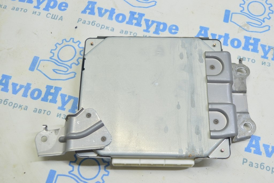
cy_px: 92
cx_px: 137
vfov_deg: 30.8
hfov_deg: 45.0
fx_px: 331
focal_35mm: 44
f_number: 5.6
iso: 400
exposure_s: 1/20
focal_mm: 29
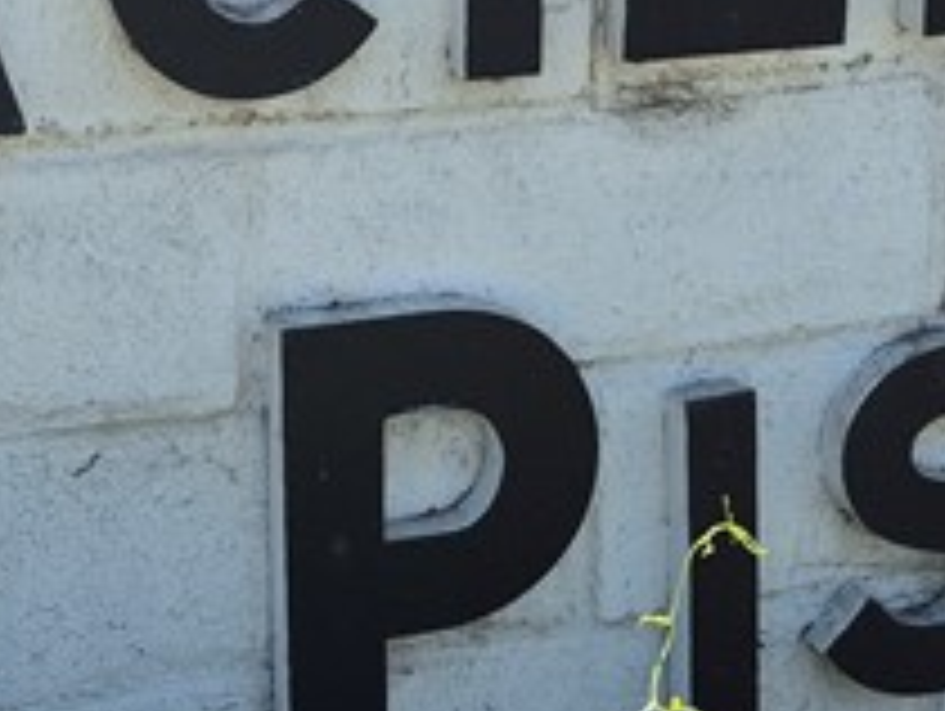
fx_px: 3061
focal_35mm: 112
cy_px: 162
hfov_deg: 17.4
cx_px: 162
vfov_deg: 13.2
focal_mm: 5.4
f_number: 1.8
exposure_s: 1/1192
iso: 25
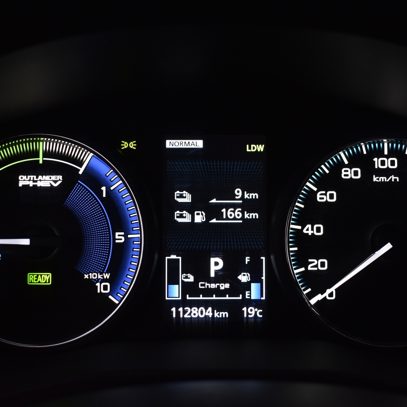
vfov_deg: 34.9
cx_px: 209
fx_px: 647
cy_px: 206
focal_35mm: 49
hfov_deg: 34.9
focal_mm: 25
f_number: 4
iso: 800
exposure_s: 1/40
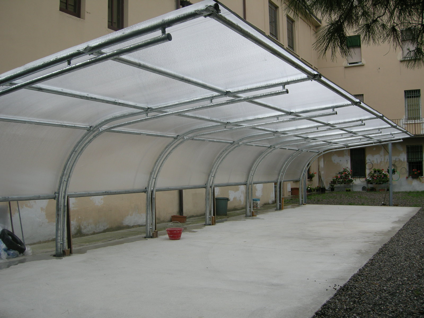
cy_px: 159
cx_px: 212
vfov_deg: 39.7
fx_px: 441
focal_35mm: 36
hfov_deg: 51.4
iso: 64
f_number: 3.4
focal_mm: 7.5
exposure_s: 1/82.1
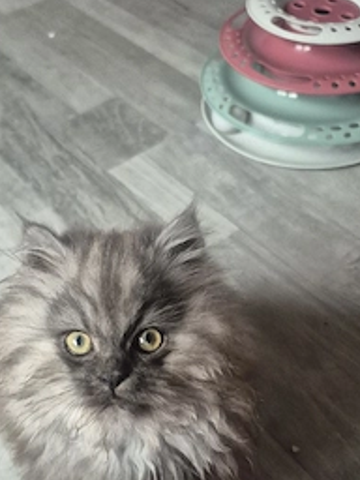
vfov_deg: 50.5
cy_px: 315
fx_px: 499
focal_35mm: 36
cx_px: 126
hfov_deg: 39.3
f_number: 1.8
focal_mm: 5.4
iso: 640
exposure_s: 1/100
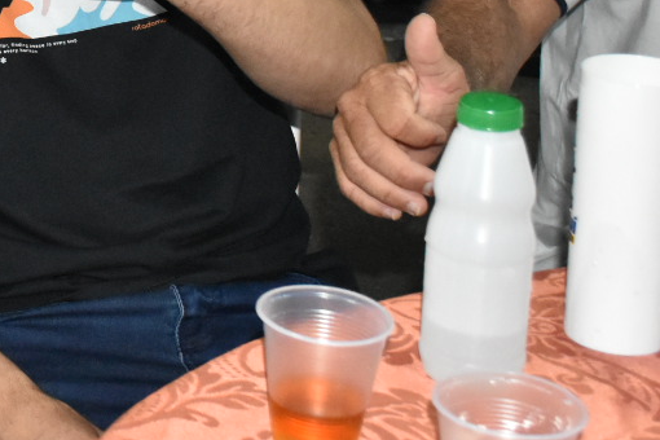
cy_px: -113
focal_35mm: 124
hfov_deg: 15.4
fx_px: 2273
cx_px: -300
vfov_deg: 10.8
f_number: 5.6
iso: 3200
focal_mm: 26
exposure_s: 1/100
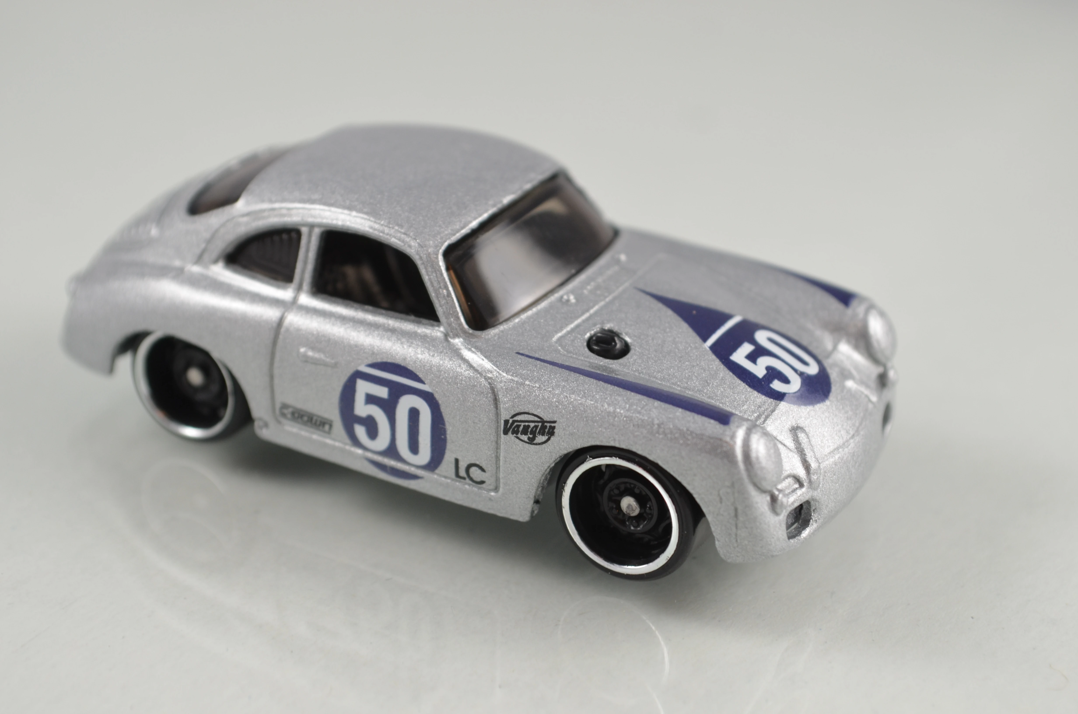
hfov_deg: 24.7
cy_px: 357
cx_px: 539
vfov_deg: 16.5
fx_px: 2465
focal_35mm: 82
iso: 400
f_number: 8
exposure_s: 1/60
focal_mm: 55
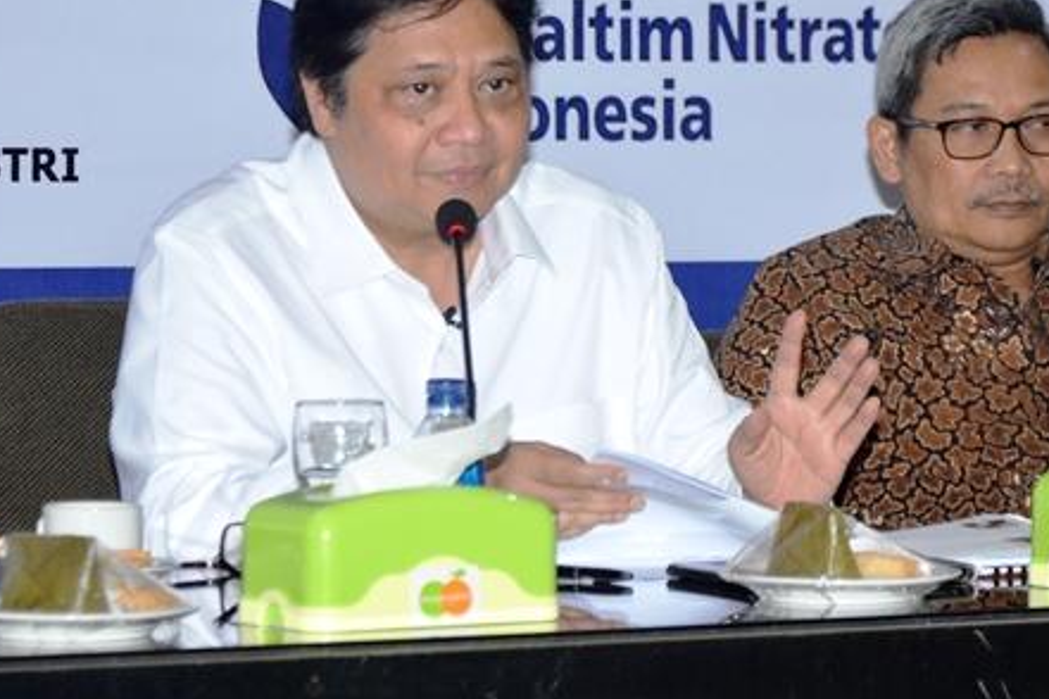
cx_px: 668
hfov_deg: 9.1
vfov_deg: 6.1
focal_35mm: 225
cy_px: 203
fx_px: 6556
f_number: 5.6
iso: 1600
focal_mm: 92
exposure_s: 1/100
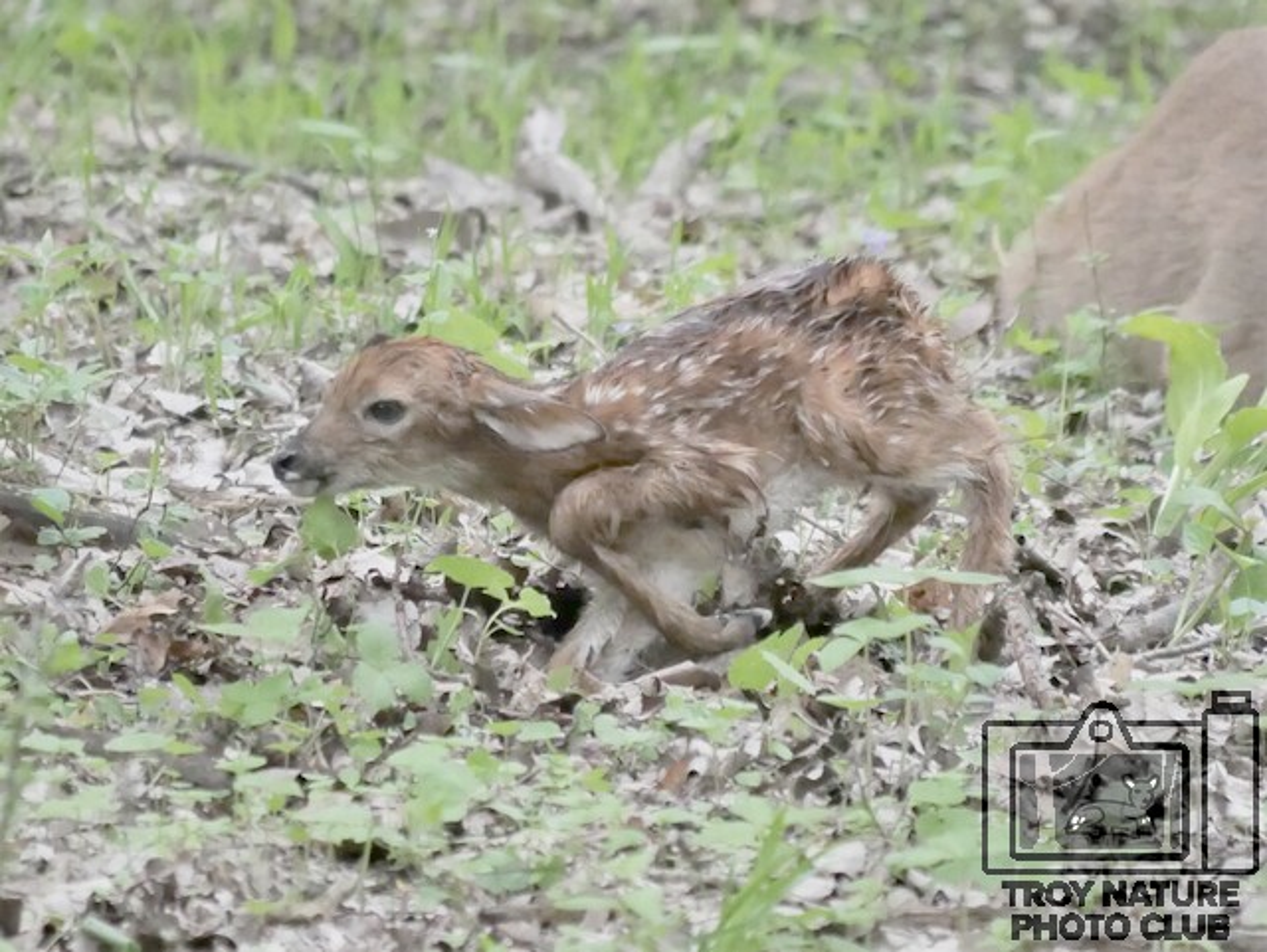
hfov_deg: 3.3
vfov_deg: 2.5
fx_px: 21977
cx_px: 634
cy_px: 476
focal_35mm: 600
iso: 2500
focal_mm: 300
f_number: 5.6
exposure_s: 1/500
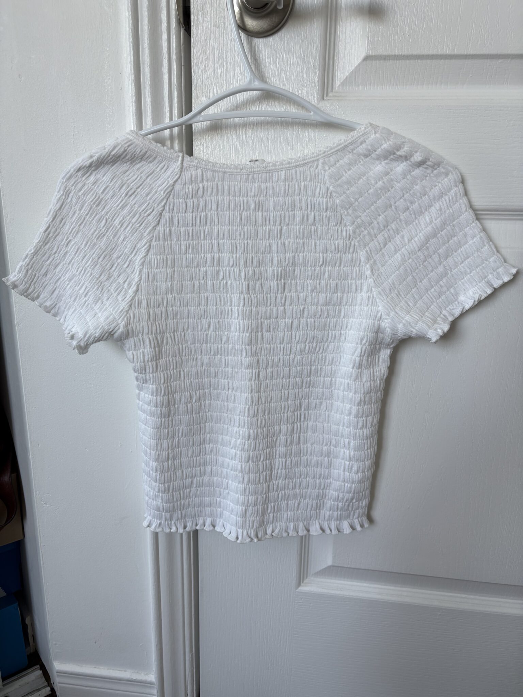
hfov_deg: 53.1
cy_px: 348
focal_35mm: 26
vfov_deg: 67.3
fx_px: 524
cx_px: 262
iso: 40
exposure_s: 1/121
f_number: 1.6
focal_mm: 5.96
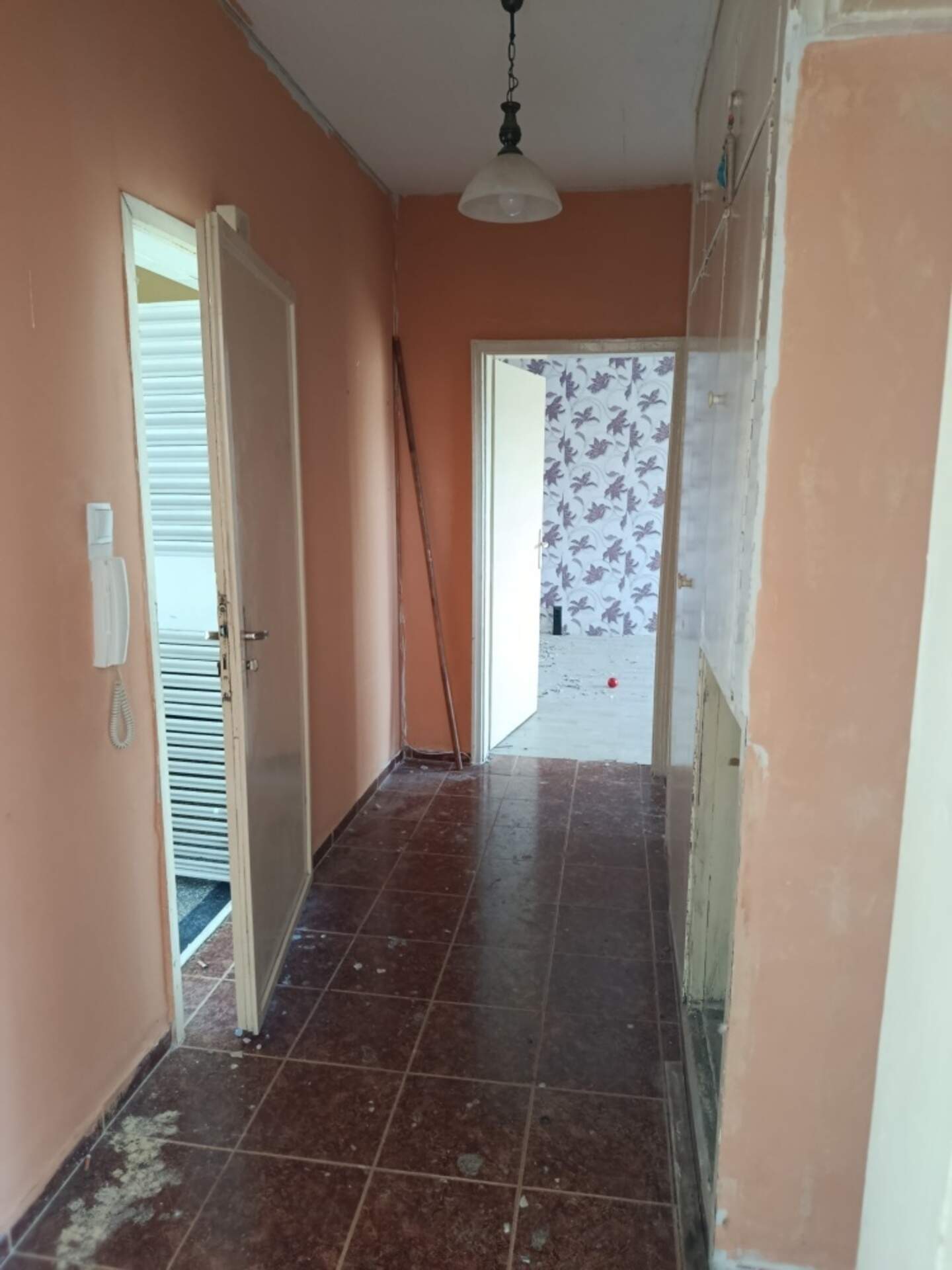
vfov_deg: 71.6
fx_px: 880
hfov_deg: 56.8
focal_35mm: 24
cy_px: 635
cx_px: 476
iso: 1039
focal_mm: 5.24
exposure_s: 1/50
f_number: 1.7
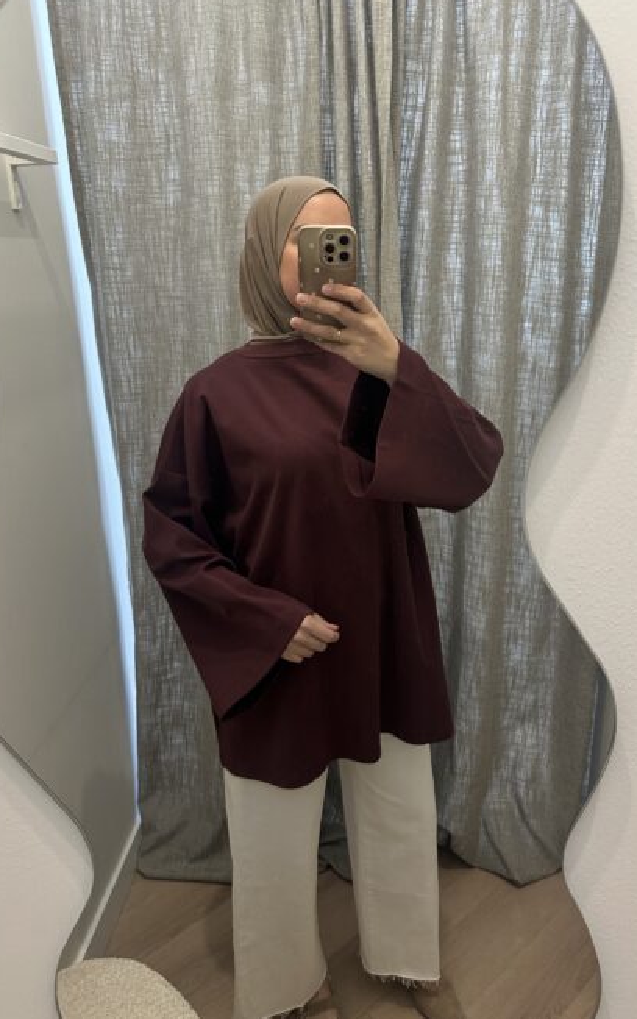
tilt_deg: -18.3
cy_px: 502
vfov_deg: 70.4
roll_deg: -0.2
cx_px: 347
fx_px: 722
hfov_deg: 47.5
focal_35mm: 26
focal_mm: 6.86
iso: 320
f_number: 1.78
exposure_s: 1/60
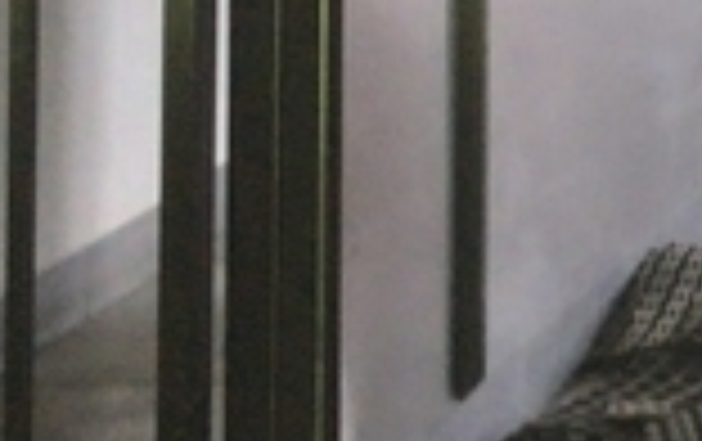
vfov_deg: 5.3
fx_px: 4522
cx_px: 1976
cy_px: -752
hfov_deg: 7.9
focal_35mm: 236
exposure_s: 1/30
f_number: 2.2
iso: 100
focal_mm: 4.15
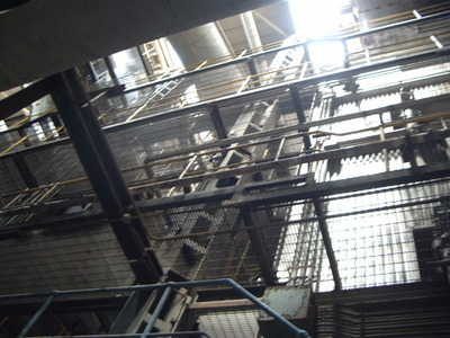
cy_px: 169
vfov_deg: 40.7
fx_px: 455
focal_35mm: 35
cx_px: 225
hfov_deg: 52.6
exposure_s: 1/4
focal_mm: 5.8
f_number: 2.6
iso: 100
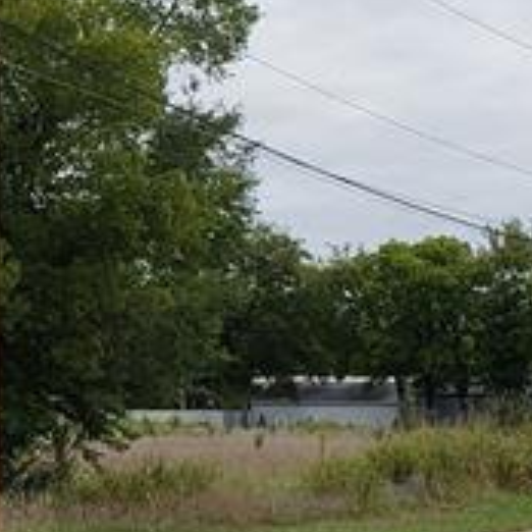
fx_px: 2347
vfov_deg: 12.9
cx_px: -364
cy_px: 410
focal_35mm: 135
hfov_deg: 12.1
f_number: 2.4
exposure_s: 1/1493
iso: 50
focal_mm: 4.3
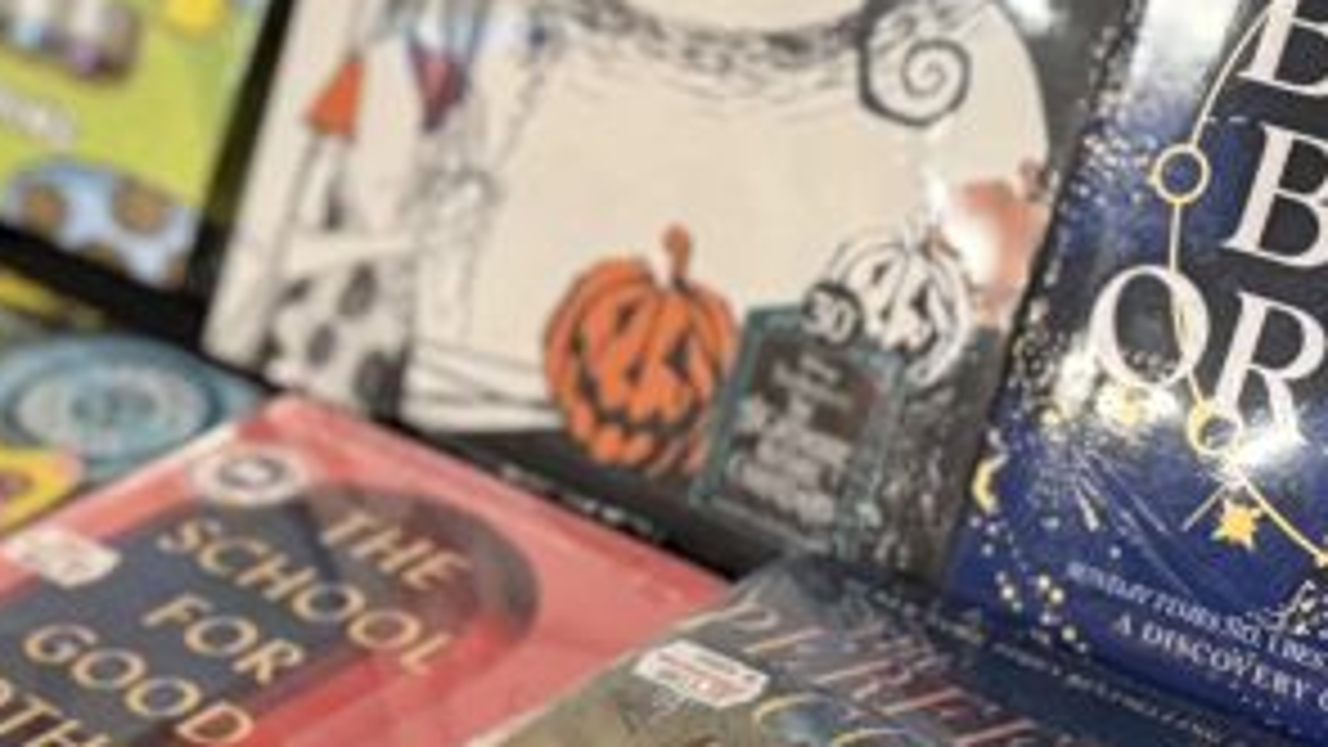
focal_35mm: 110
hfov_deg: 19.1
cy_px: 428
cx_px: 95
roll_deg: +2.5
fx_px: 3874
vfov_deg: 11.0
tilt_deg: -29.6
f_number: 1.78
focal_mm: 6.76
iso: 400
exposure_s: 1/50
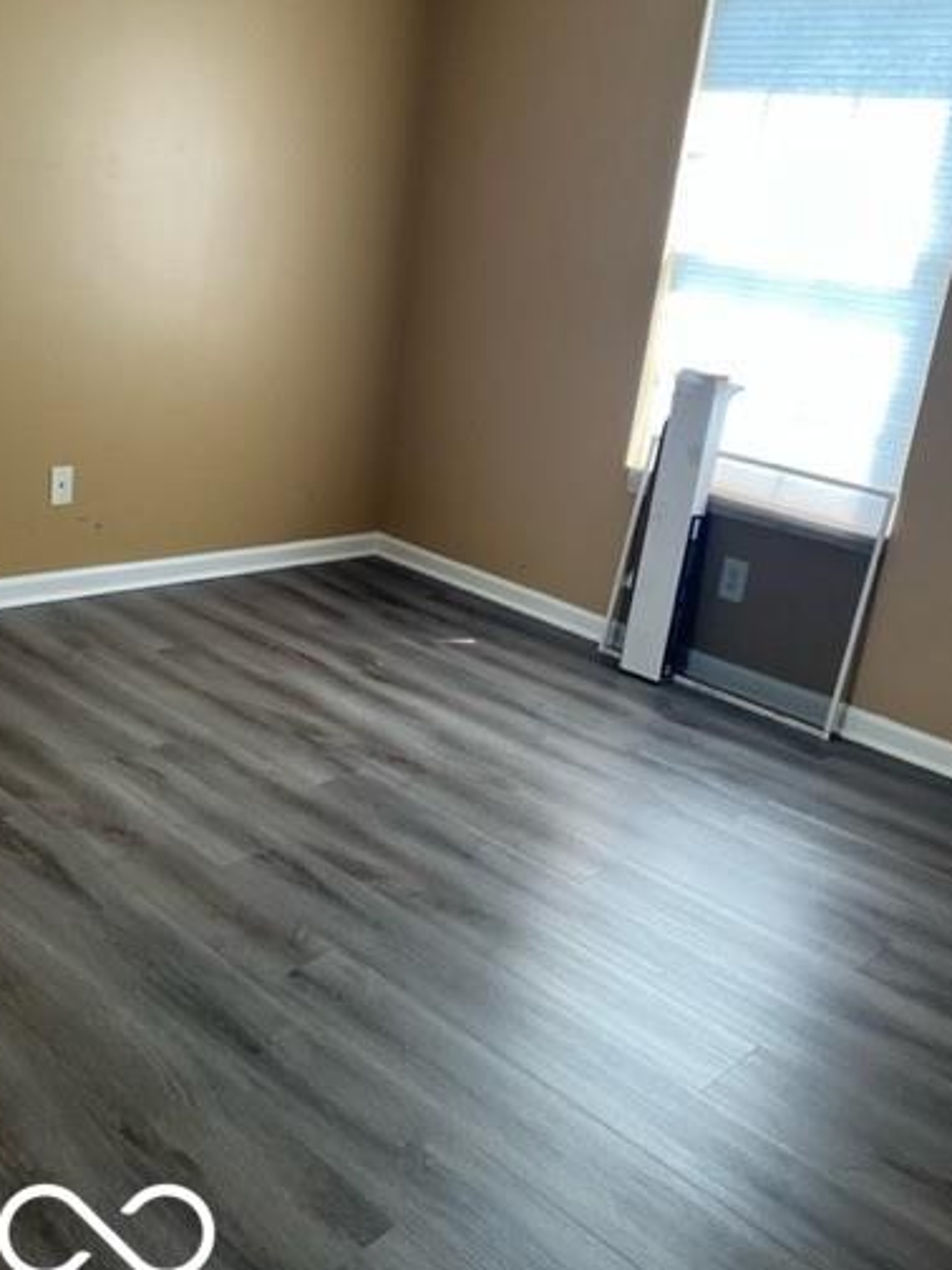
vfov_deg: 55.3
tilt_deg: -16.7
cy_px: 602
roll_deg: -6.7
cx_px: 486
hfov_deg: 42.9
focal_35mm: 33
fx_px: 1210
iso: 80
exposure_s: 1/121
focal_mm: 5.1
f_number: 1.6
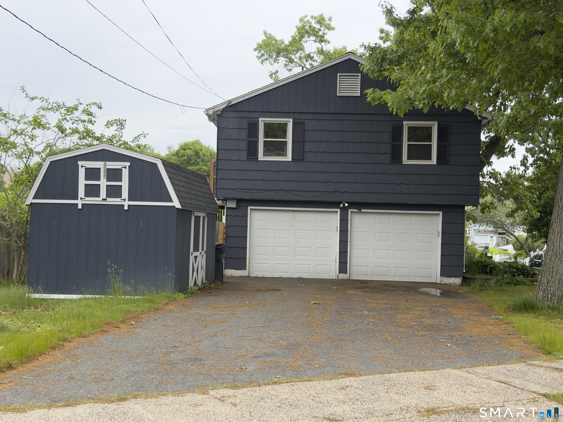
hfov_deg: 39.7
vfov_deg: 30.3
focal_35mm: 48
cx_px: 282
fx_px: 781
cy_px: 211
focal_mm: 6.76
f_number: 1.78
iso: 80
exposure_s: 1/2146
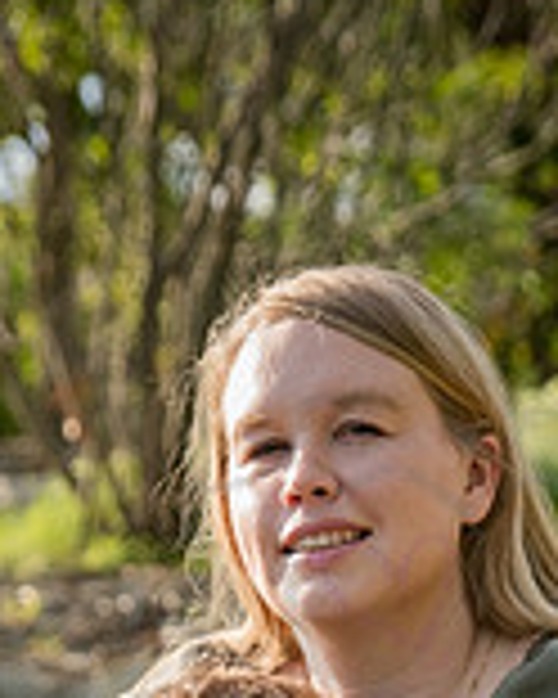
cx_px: 405
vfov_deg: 7.6
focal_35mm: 250
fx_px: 5161
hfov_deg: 6.2
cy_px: 991
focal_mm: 92
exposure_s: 1/800
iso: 800
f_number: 5.6
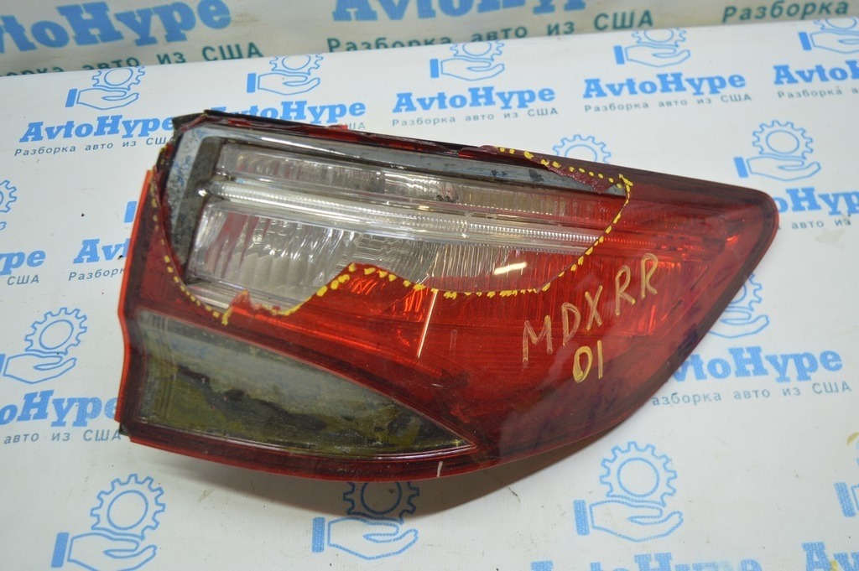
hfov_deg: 53.2
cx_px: 430
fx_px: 858
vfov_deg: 36.8
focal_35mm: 36
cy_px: 286
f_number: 4
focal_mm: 24
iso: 400
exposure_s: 1/60
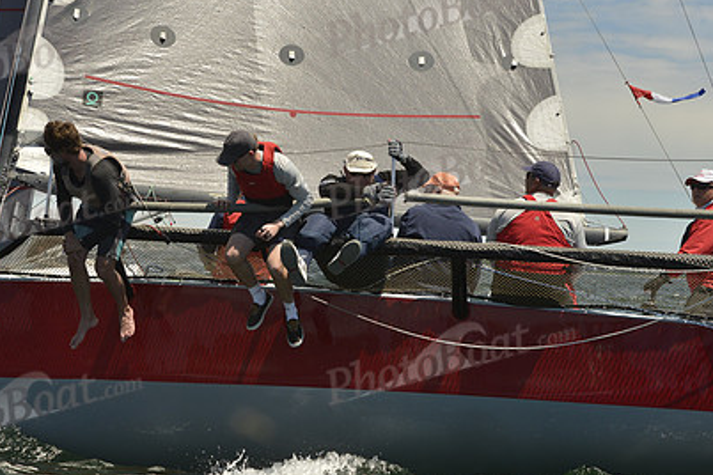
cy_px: 292
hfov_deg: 20.1
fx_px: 2000
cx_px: 236
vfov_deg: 13.5
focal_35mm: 101
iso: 280
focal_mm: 70
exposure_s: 1/1600
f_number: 8
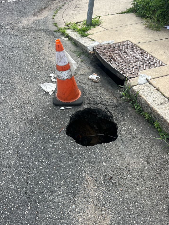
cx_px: 95
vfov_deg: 55.3
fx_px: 215
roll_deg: +1.0
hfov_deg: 42.9
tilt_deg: -37.7
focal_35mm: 33
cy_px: 114
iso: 50
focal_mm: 5.7
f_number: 1.5
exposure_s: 1/1621
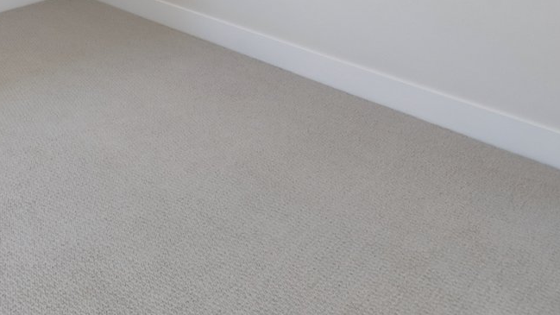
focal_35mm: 43
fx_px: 638
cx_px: 99
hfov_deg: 44.7
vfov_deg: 21.1
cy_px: -214
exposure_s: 1/30
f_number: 8
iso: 400
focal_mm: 13
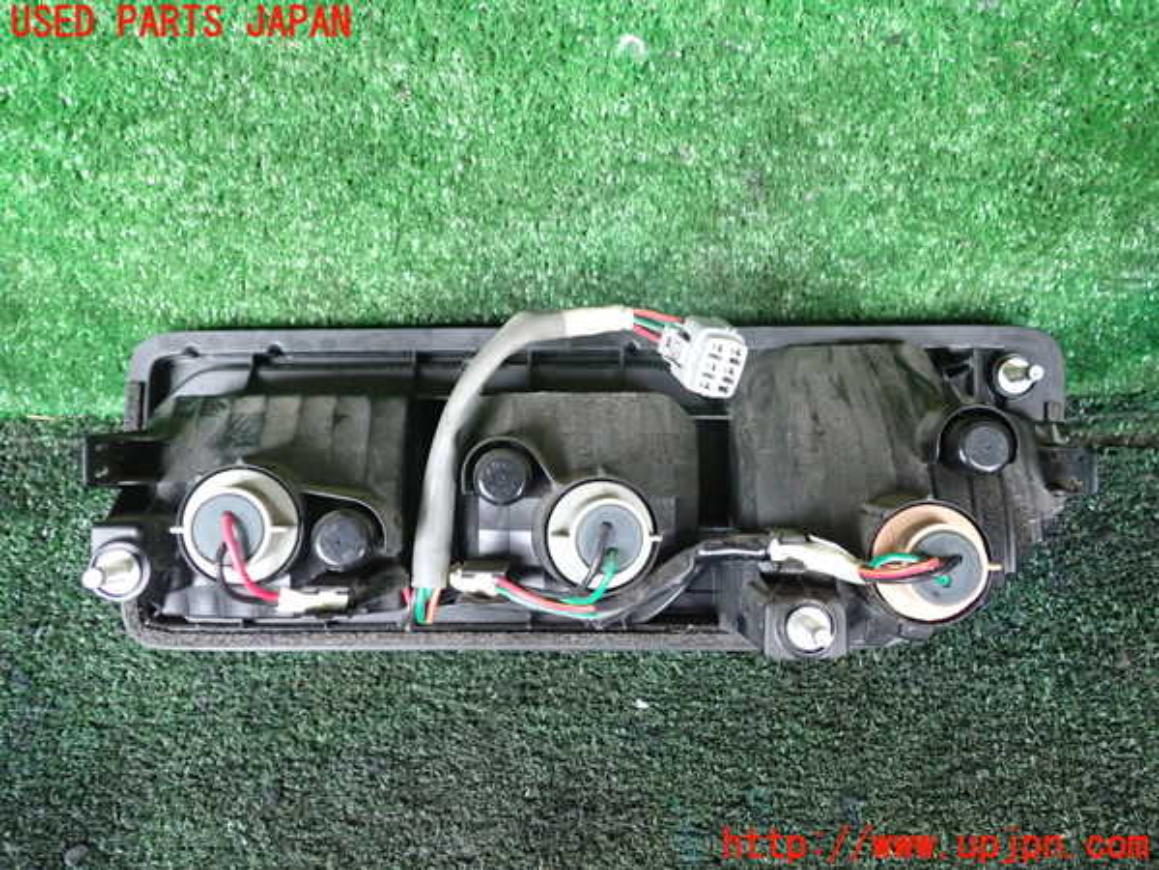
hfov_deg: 60.0
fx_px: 1004
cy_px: 435
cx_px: 580
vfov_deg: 46.8
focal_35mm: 30
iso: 500
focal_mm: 5.4
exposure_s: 1/30
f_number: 2.3
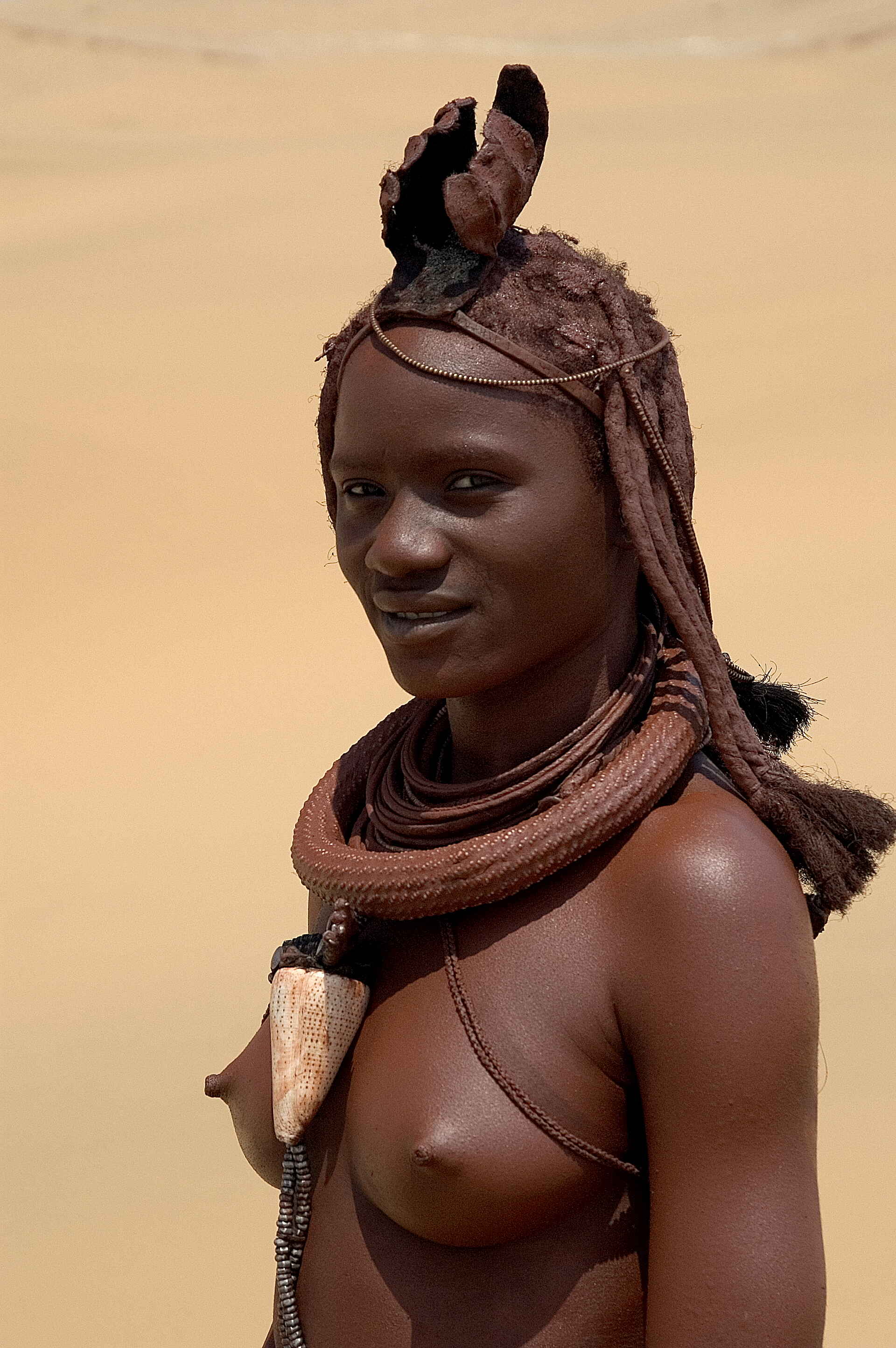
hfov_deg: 11.7
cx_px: 448
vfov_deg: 17.5
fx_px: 4376
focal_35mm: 117
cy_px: 674
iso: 200
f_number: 8
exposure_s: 1/250
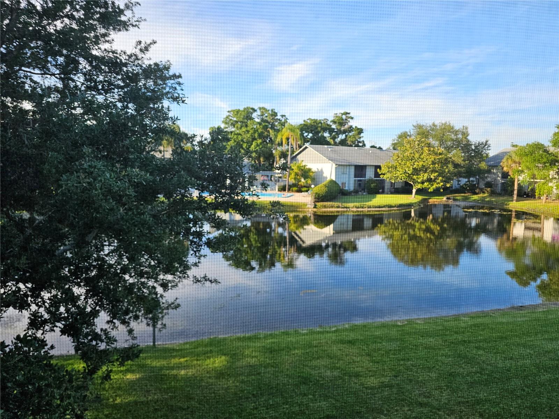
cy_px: 210
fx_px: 371
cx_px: 280
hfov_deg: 73.9
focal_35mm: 23
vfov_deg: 58.9
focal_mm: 6.3
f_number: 1.7
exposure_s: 1/218
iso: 20
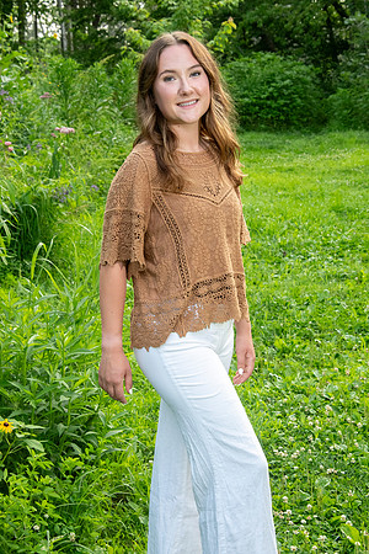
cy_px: 277
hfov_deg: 18.9
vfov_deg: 28.1
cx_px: 184
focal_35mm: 72
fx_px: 1107
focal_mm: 72
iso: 2500
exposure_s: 1/160
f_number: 13
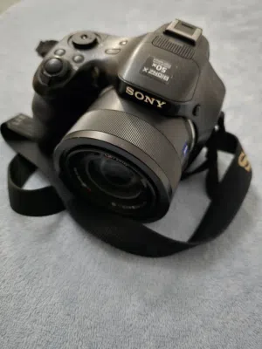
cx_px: 131
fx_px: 232
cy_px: 174
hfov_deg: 58.9
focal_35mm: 23
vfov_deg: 73.9
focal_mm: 6.3
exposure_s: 1/16.7
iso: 3200
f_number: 1.7
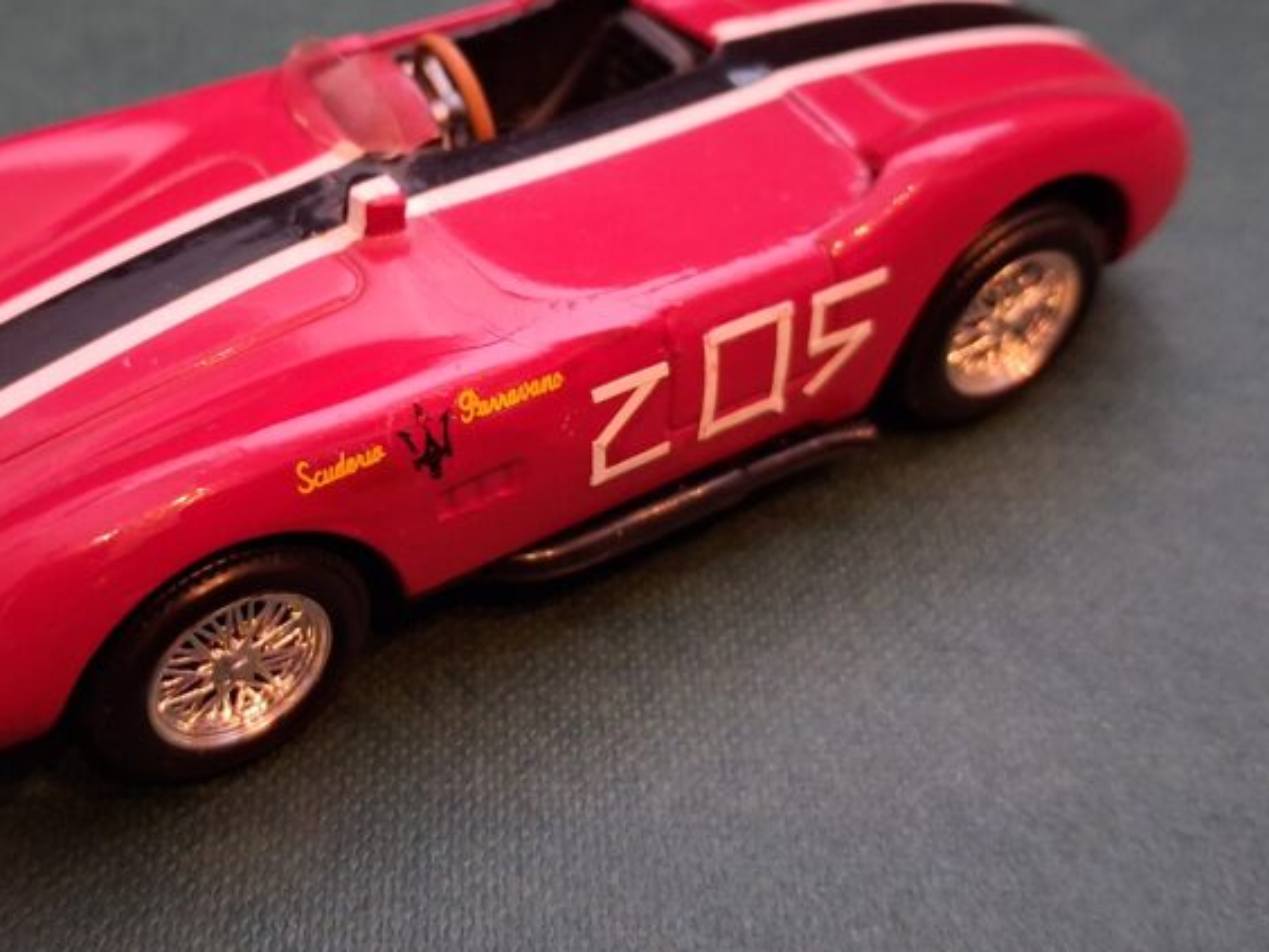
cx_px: 464
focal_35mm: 49
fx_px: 1796
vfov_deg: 29.7
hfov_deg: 38.6
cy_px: 475
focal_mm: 4
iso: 640
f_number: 1.8
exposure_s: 1/33
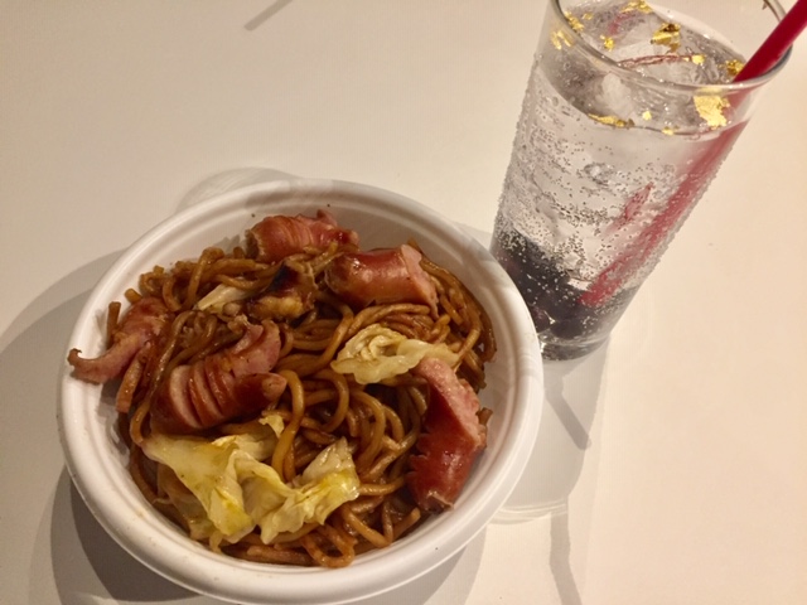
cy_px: 302
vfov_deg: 48.2
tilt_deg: -56.2
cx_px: 404
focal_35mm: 29
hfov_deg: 61.7
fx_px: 676
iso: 160
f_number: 2.2
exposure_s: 1/30
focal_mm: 4.15
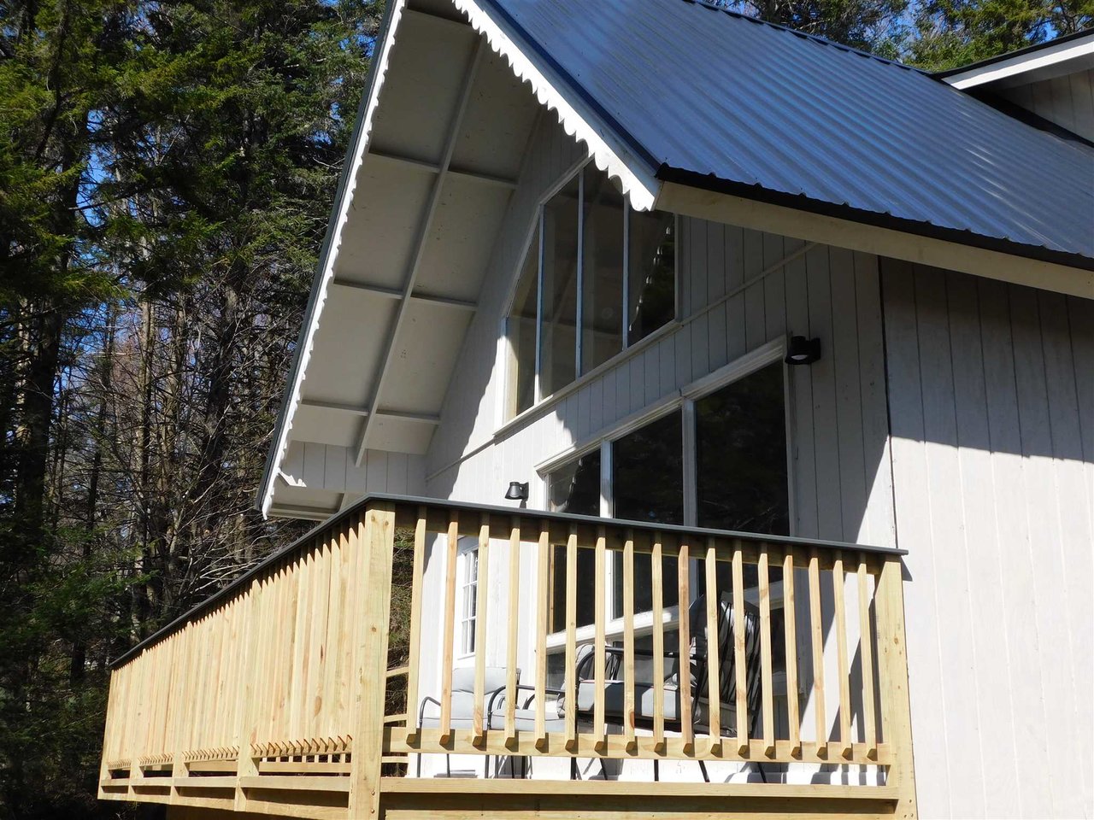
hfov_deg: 46.8
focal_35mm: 40
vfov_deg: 36.0
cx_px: 547
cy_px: 410
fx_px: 1264
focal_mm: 7.1
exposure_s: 1/800
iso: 125
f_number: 3.6
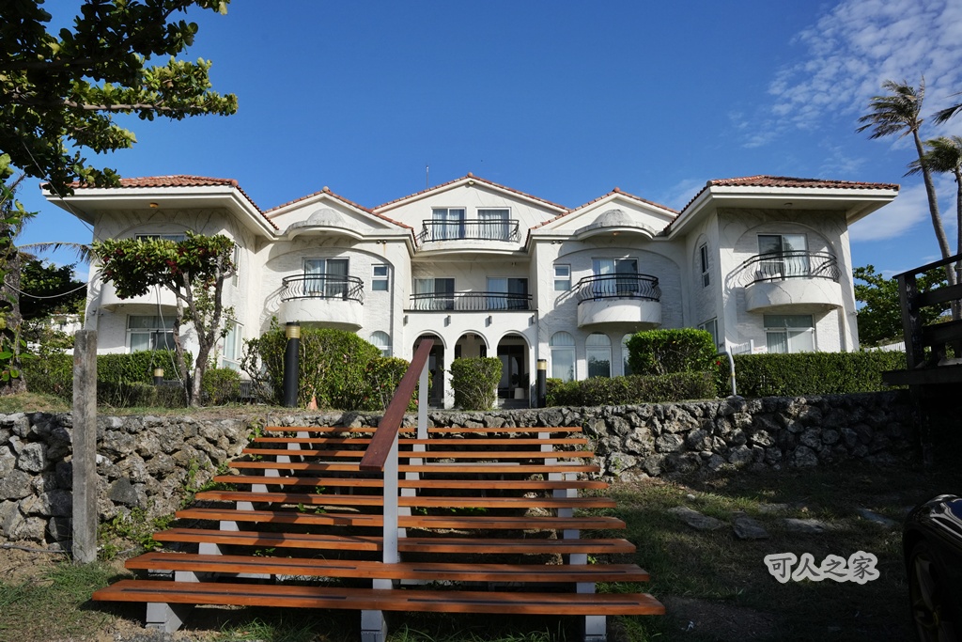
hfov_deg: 73.7
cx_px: 481
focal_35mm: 24
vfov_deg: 53.1
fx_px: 641
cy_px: 321
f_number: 10
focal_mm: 24
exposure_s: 1/3200
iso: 1250
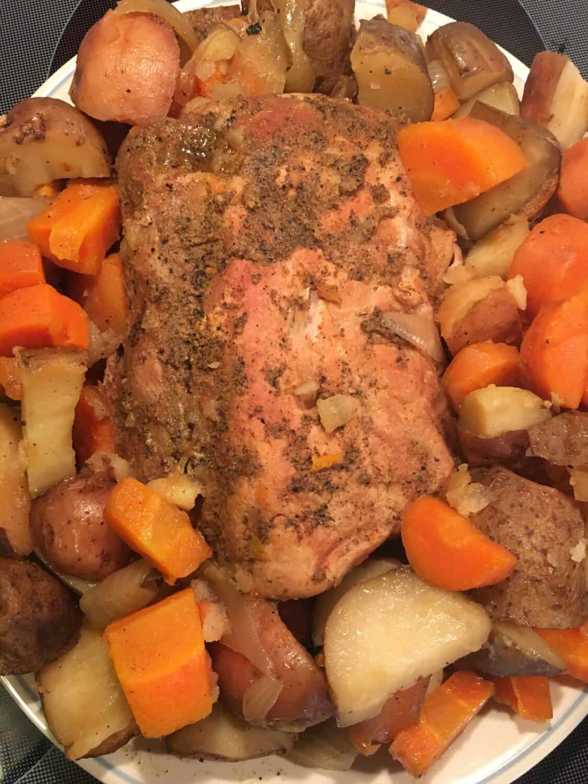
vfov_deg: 61.7
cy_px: 392
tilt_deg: -78.7
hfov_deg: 48.2
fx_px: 657
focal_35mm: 29
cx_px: 294
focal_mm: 4.15
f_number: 2.2
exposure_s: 1/30
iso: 200
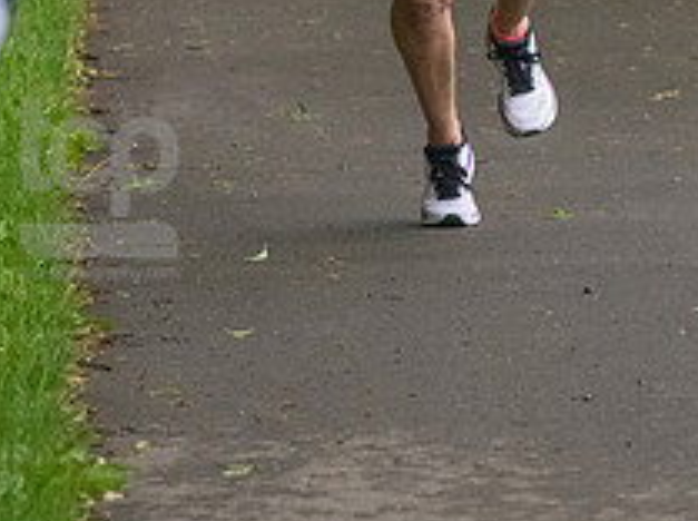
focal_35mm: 605
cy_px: -174
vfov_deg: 2.4
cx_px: 466
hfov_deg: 3.3
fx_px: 12178
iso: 6400
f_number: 5.6
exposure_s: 1/1250
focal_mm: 195
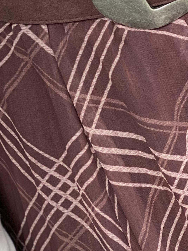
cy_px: 60
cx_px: 204
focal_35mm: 147
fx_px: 1064
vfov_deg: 13.4
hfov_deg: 10.0
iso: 250
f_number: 2
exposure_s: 1/100
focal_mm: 6
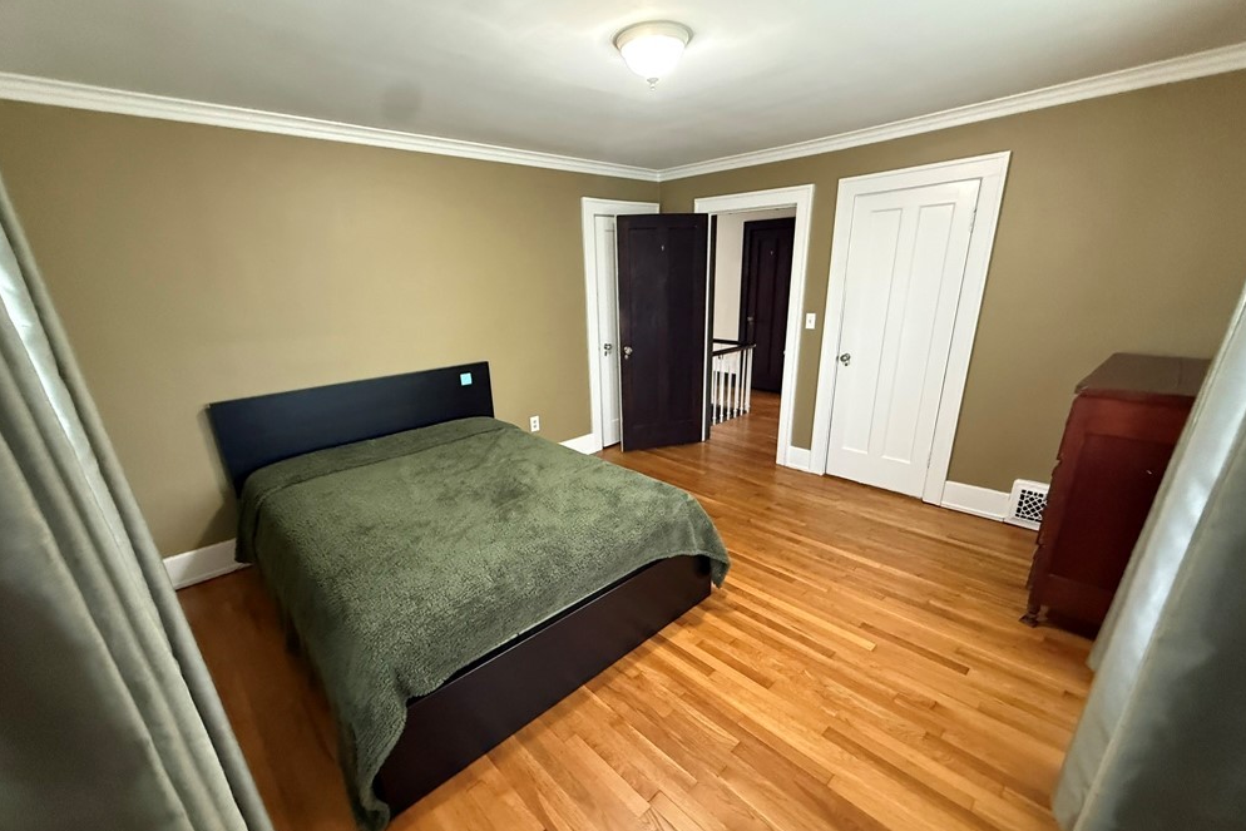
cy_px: 449
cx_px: 617
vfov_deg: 77.2
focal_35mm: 15
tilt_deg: -19.6
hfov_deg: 100.4
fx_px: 519
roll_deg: +1.9
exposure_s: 1/60
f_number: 2.2
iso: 800
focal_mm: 2.22
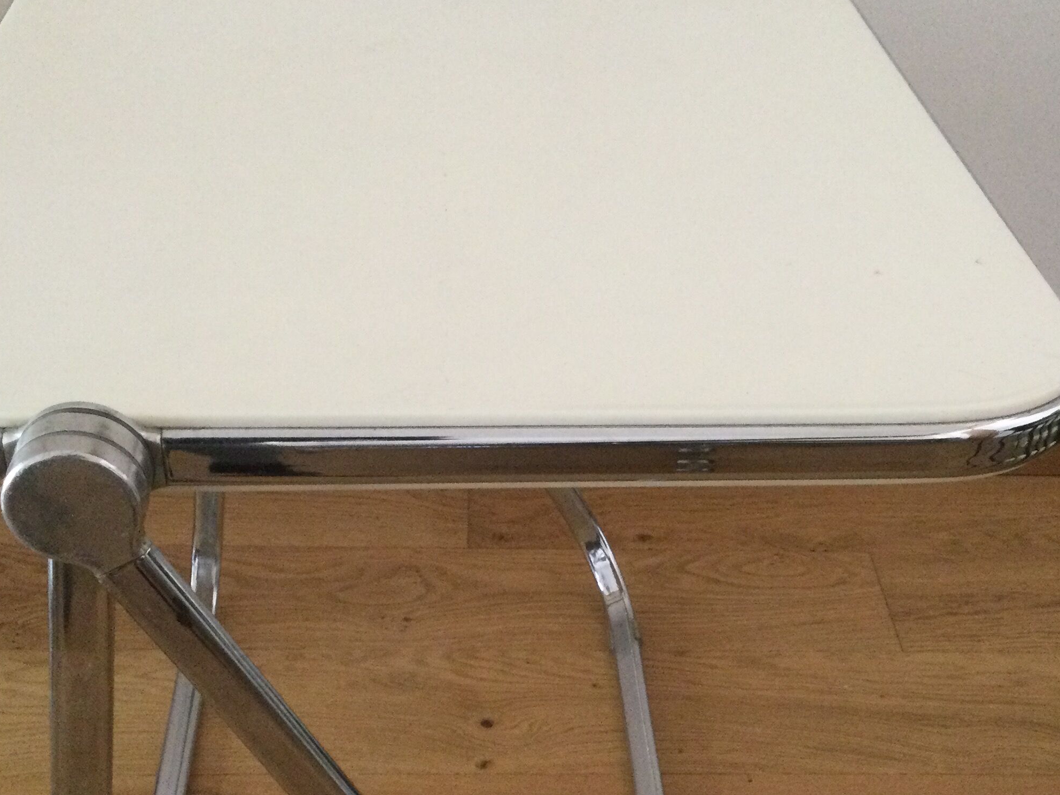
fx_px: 1562
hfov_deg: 37.4
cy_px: 574
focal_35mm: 51
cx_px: 591
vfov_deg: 28.2
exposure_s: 1/20
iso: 200
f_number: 2.4
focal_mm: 3.3
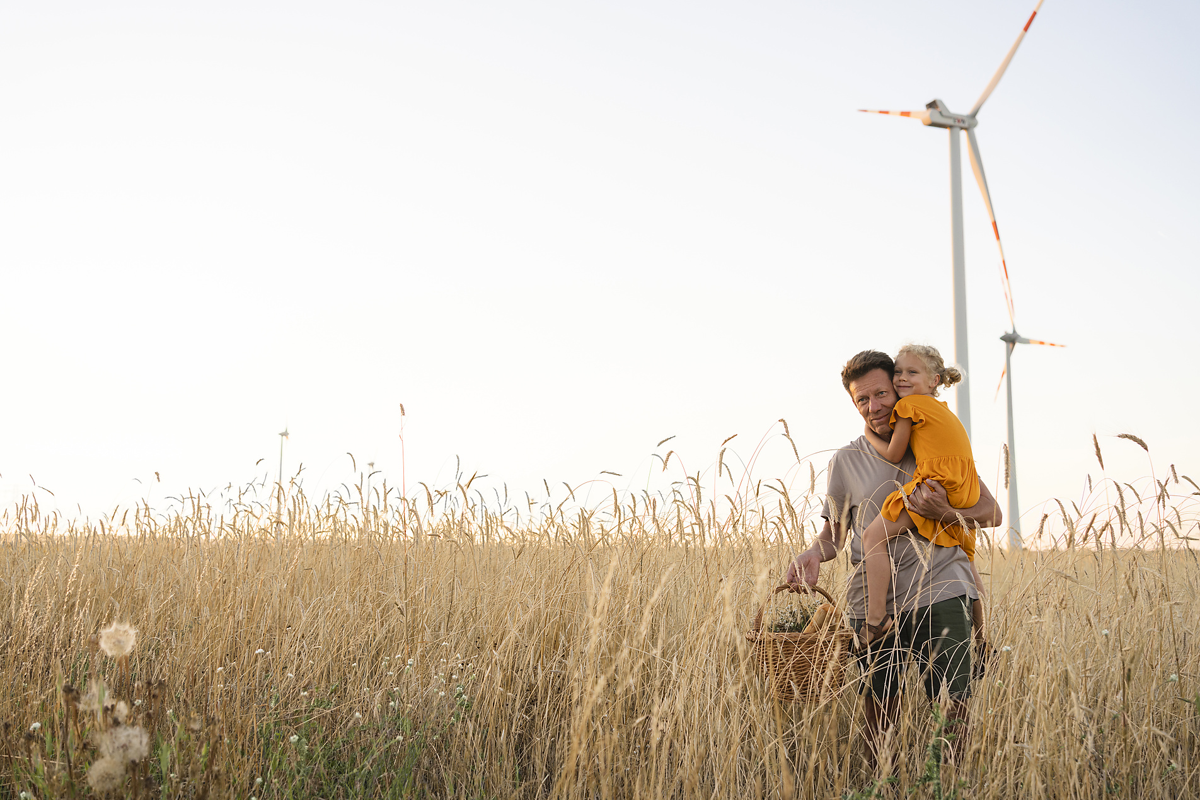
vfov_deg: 37.8
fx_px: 1166
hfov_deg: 54.4
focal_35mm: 35
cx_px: 600
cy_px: 400
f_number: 3.5
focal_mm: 35
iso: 200
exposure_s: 1/320
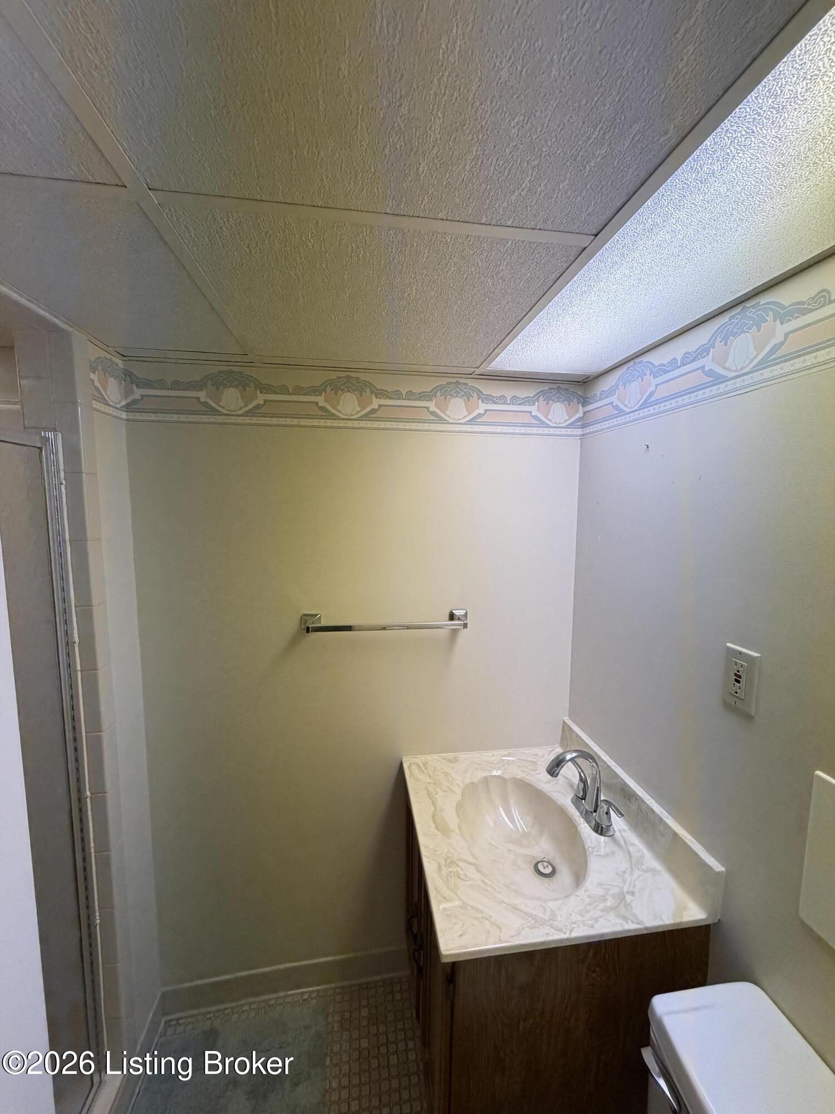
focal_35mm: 14
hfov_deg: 85.7
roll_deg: -0.9
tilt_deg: -5.3
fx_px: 450
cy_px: 557
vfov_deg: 102.1
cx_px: 418
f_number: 2.2
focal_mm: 2.22
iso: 125
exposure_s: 1/120
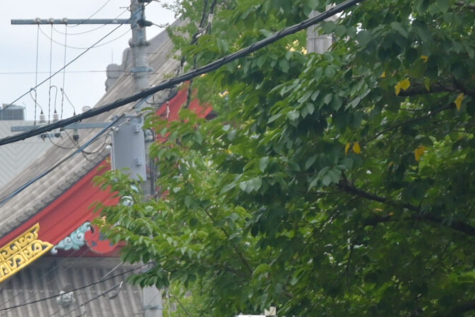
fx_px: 3602
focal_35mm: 273
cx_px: -207
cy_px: 471
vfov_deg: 5.0
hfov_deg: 7.4
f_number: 6
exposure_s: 1/250
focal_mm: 48
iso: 100
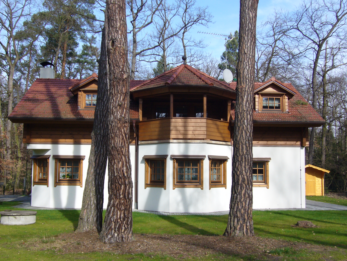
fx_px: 451
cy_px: 130
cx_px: 174
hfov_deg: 42.1
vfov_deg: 32.2
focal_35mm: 45
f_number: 6.3
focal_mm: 7.5
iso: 80
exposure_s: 1/160
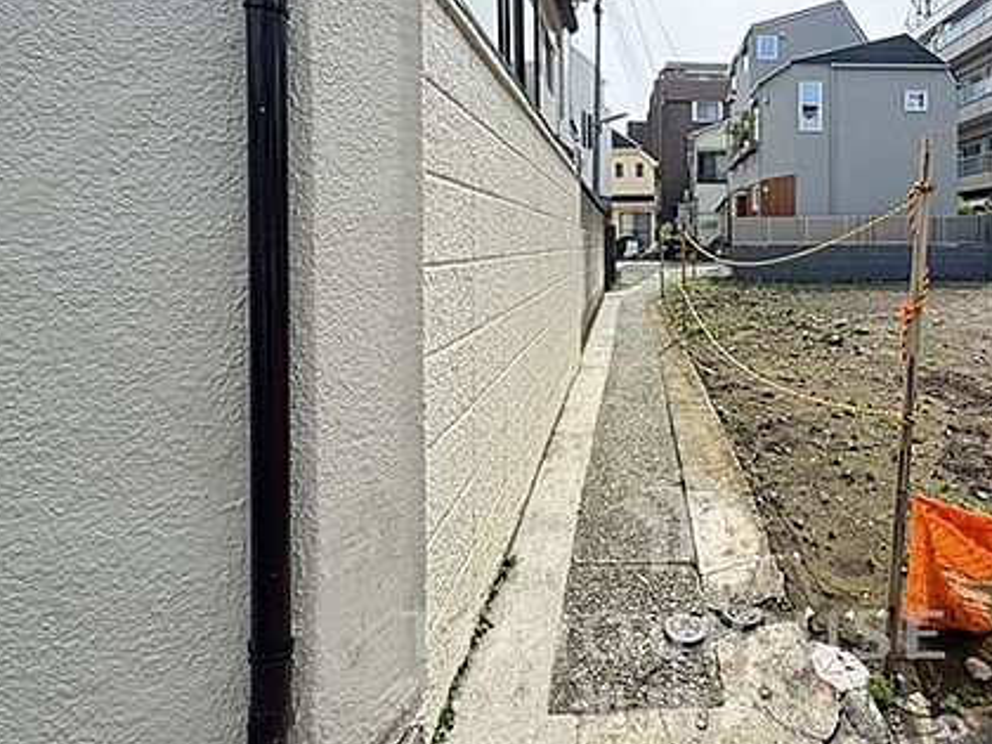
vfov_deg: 64.5
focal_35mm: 20
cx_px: 671
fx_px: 573
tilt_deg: -1.0
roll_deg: +0.6
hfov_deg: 78.8
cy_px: 255
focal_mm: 2.22
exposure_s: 1/347
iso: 50
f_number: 2.2
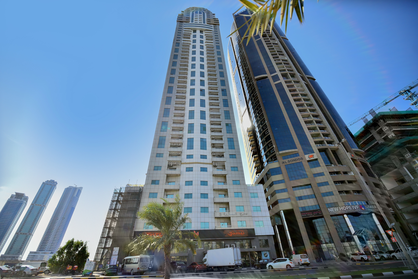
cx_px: 209
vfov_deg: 81.3
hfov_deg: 104.2
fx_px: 163
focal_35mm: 14
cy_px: 140
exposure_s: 1/1250
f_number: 2.8
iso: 125
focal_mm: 14
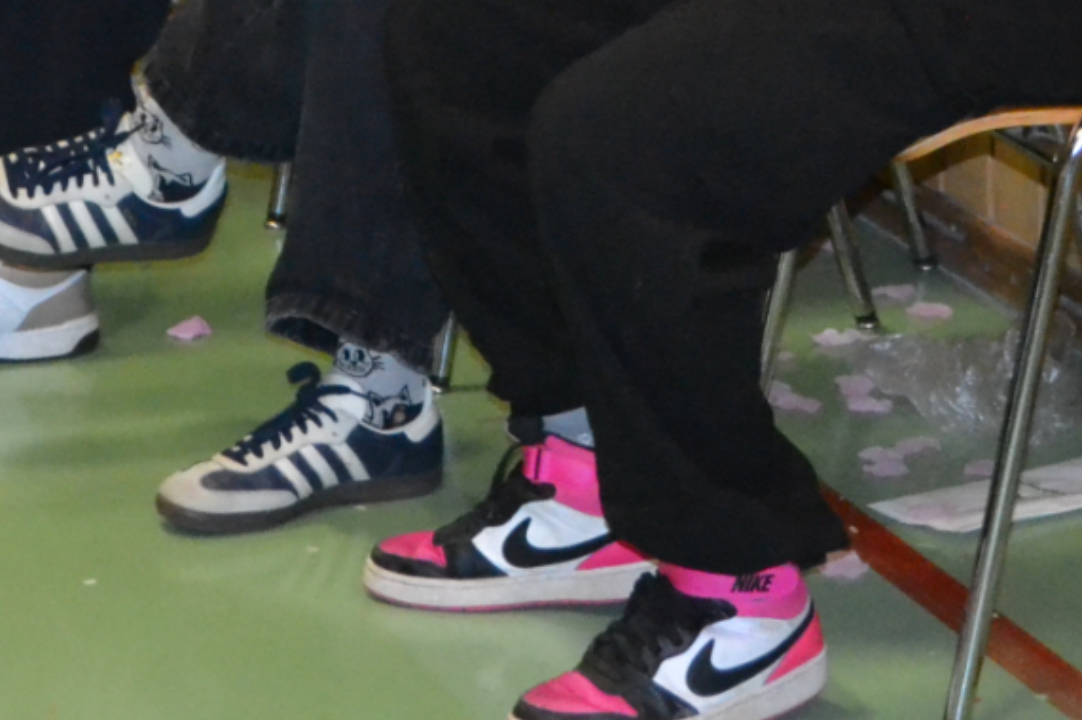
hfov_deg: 11.2
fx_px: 5497
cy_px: -350
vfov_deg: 7.4
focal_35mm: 183
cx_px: 722
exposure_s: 1/60
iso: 3200
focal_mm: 34
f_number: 5
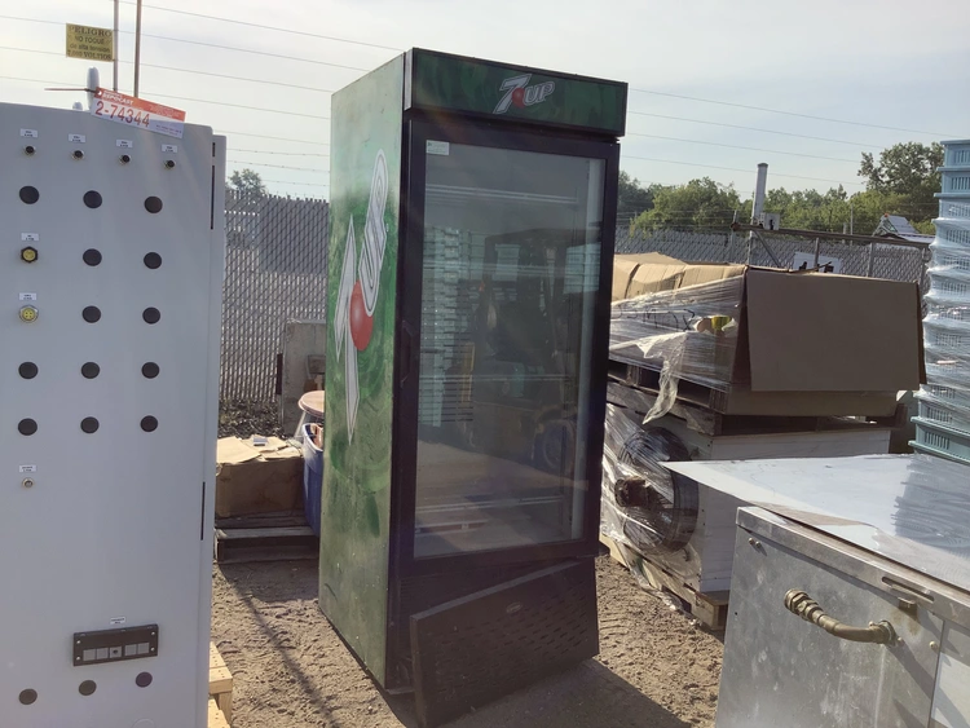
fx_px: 869
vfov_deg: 45.5
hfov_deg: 58.3
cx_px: 485
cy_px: 364
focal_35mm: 31
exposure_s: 1/1359
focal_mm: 3.3
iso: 25
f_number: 2.4
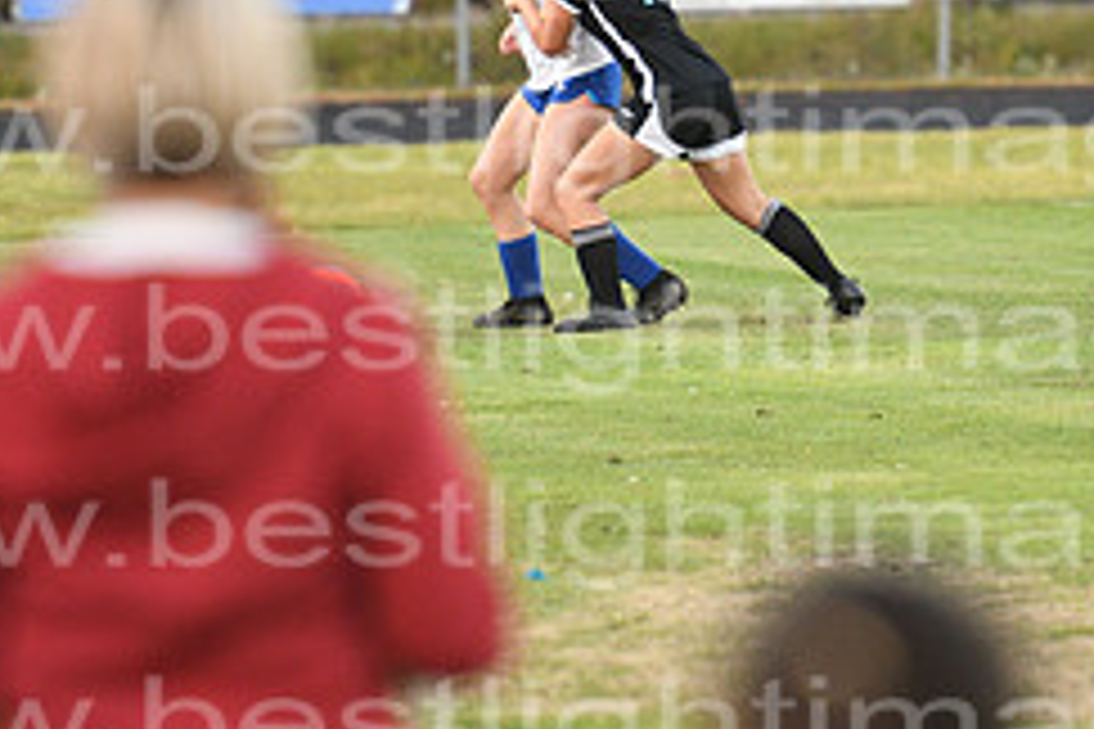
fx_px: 21787
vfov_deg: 1.9
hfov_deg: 2.9
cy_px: 43
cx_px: 734
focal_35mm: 717
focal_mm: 200
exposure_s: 1/800
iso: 1100
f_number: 2.8
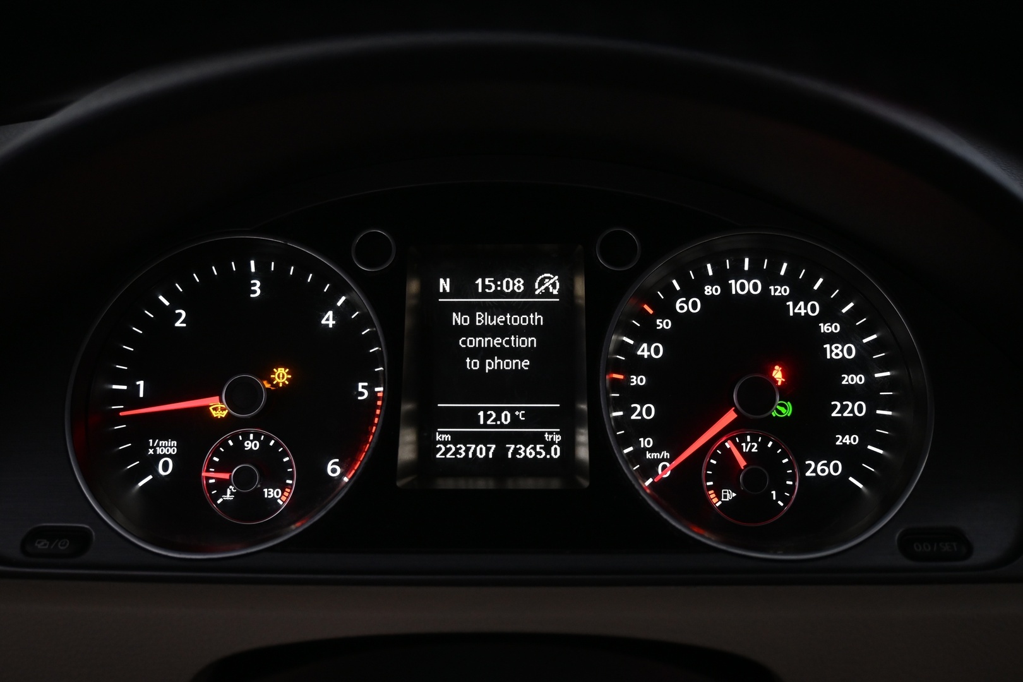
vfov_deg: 40.8
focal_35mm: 32
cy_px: 341
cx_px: 512
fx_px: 916
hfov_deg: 58.3
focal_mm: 21.5
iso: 1100
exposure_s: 1/30
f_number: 4
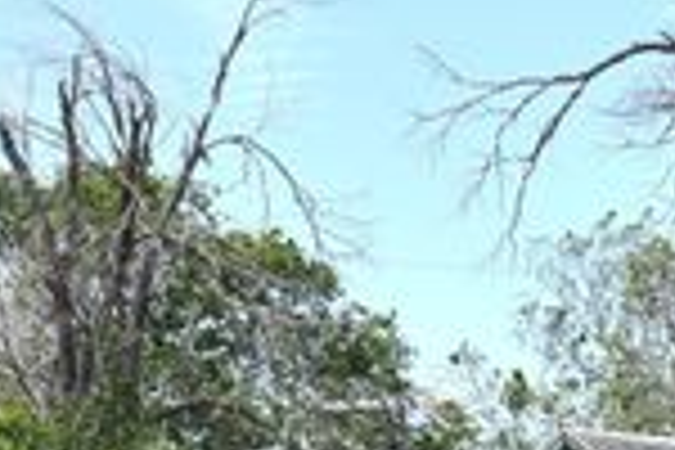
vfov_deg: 6.0
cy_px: 713
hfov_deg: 9.0
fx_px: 4256
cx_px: 670
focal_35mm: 227
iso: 200
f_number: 9
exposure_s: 1/320
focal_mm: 68
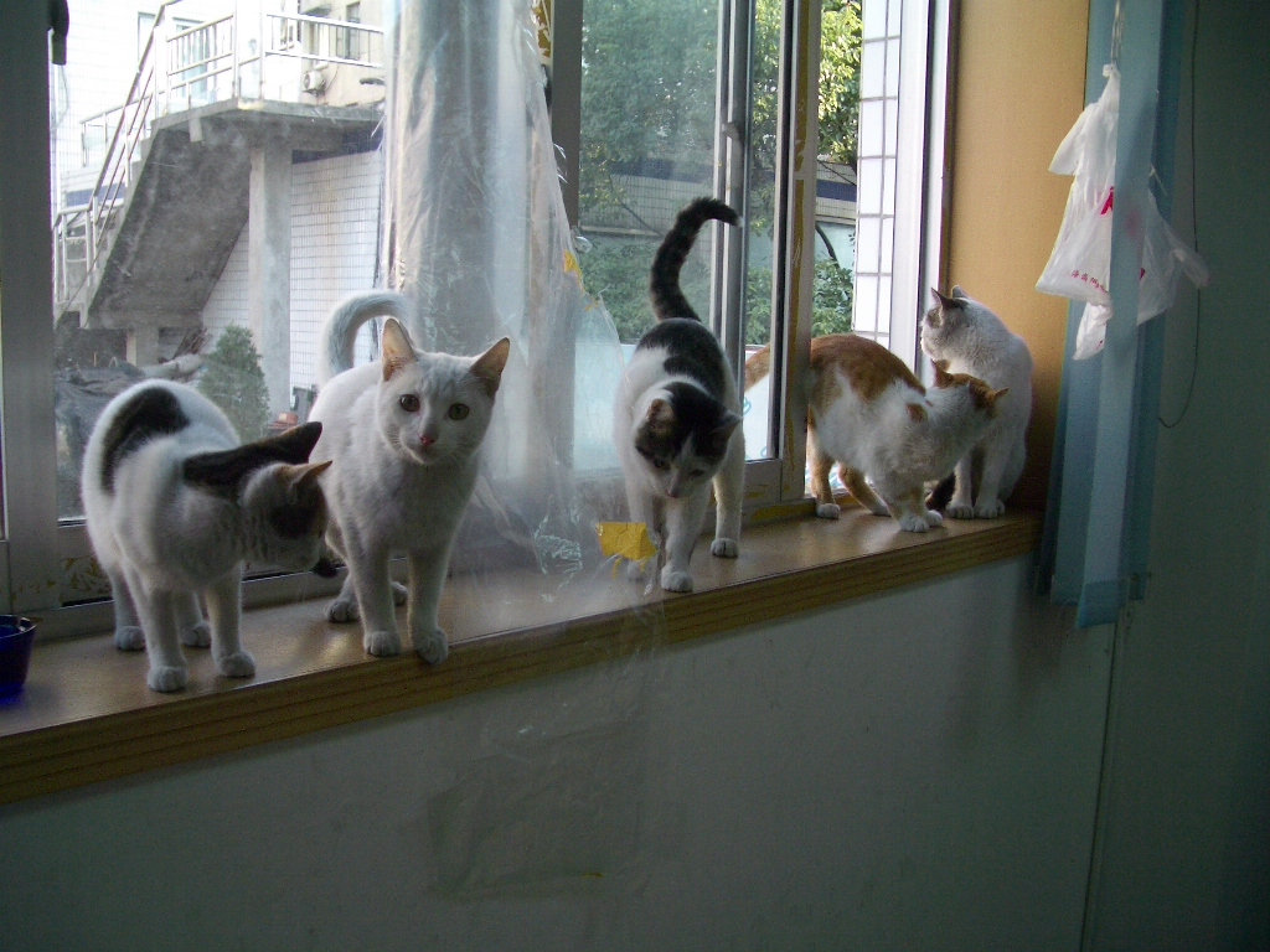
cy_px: 476
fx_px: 1284
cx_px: 635
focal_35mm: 35
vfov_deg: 40.7
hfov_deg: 52.6
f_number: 2.6
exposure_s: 1/125
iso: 100
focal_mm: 5.8
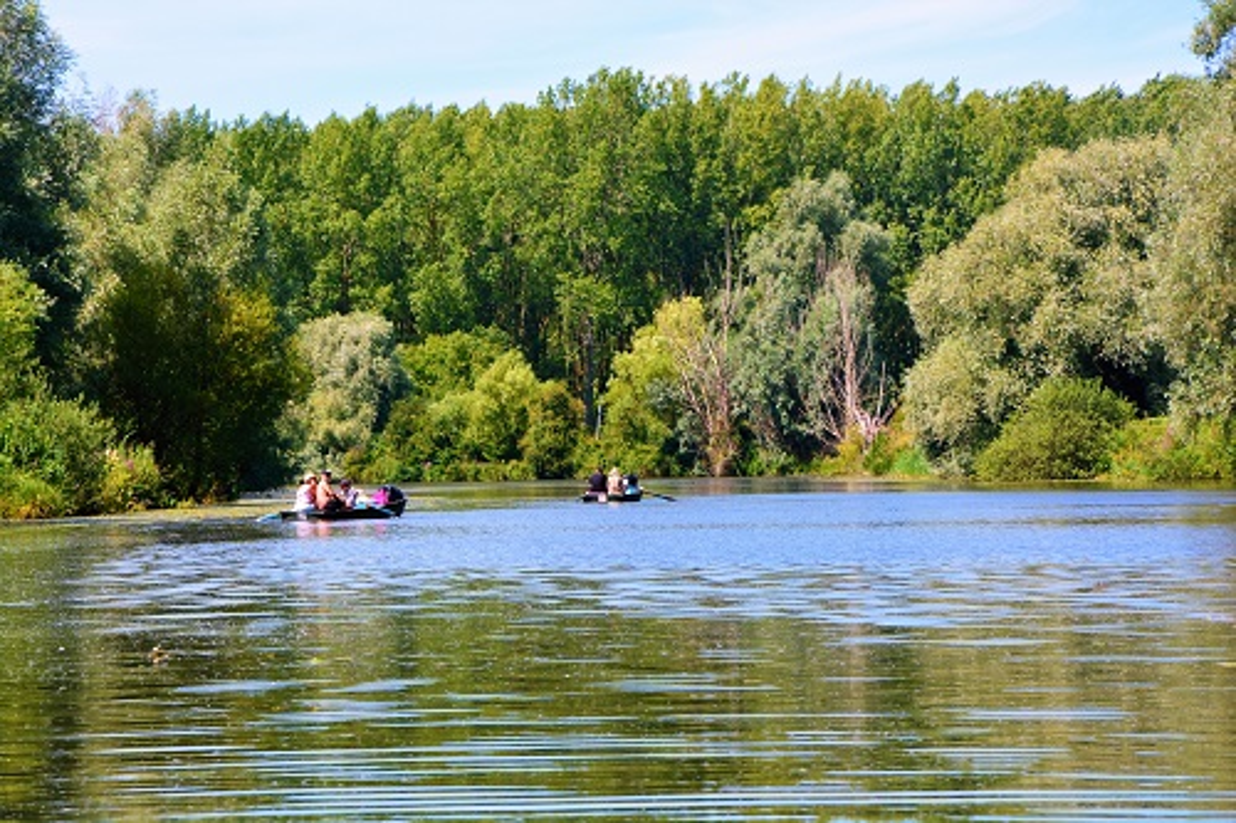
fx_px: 5405
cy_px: 412
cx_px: 618
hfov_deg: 13.0
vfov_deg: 8.7
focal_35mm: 158
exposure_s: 1/125
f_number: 11
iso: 140
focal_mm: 105
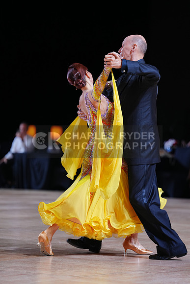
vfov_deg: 12.5
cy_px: 142
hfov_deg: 8.4
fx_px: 1297
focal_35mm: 164
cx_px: 95
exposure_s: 1/500
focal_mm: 164
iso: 800
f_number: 2.8
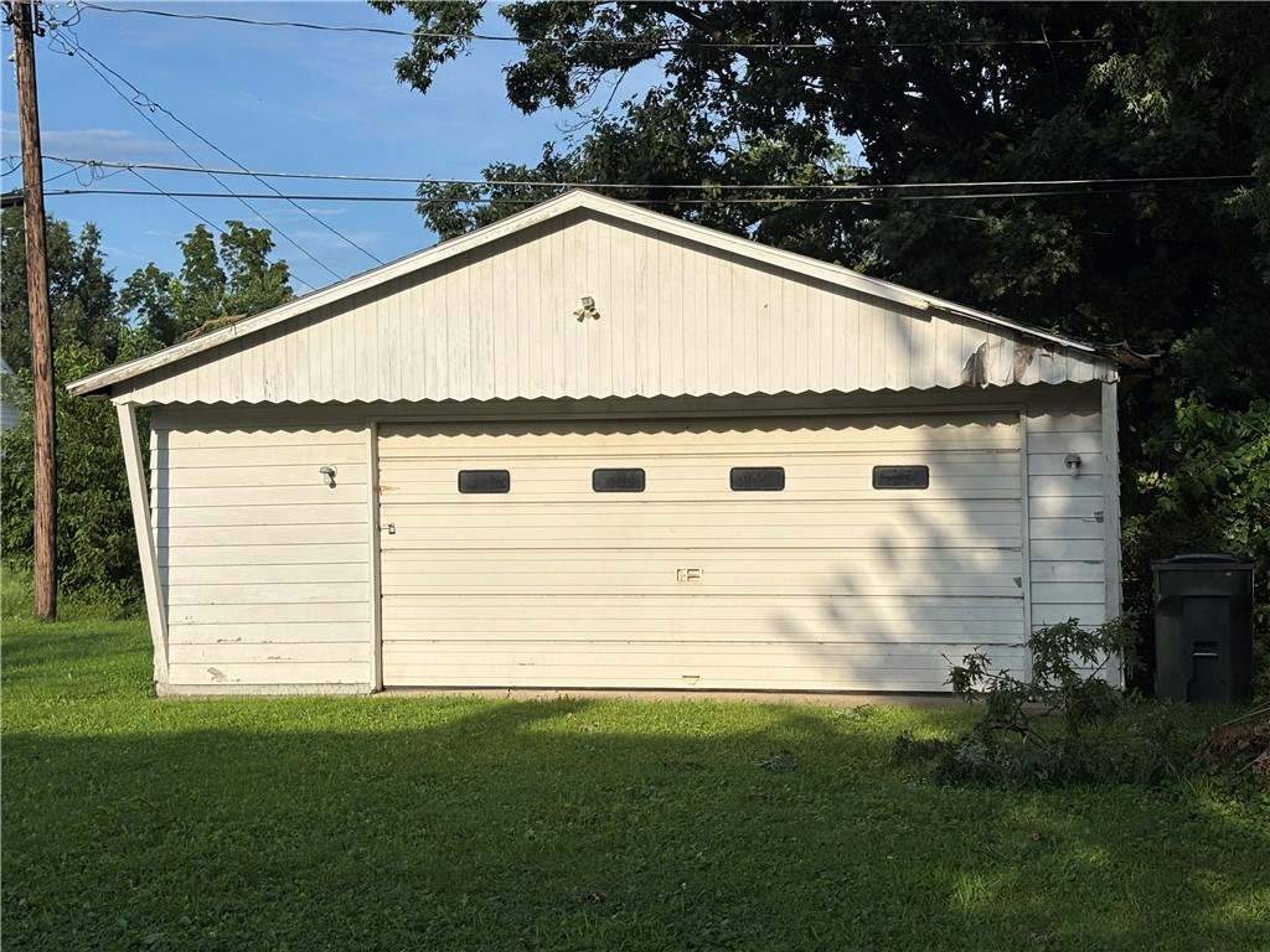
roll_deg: +0.7
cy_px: 476
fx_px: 1908
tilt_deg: +0.5
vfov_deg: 28.0
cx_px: 635
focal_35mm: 52
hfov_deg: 36.8
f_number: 1.6
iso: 40
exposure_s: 1/4630
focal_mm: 5.96
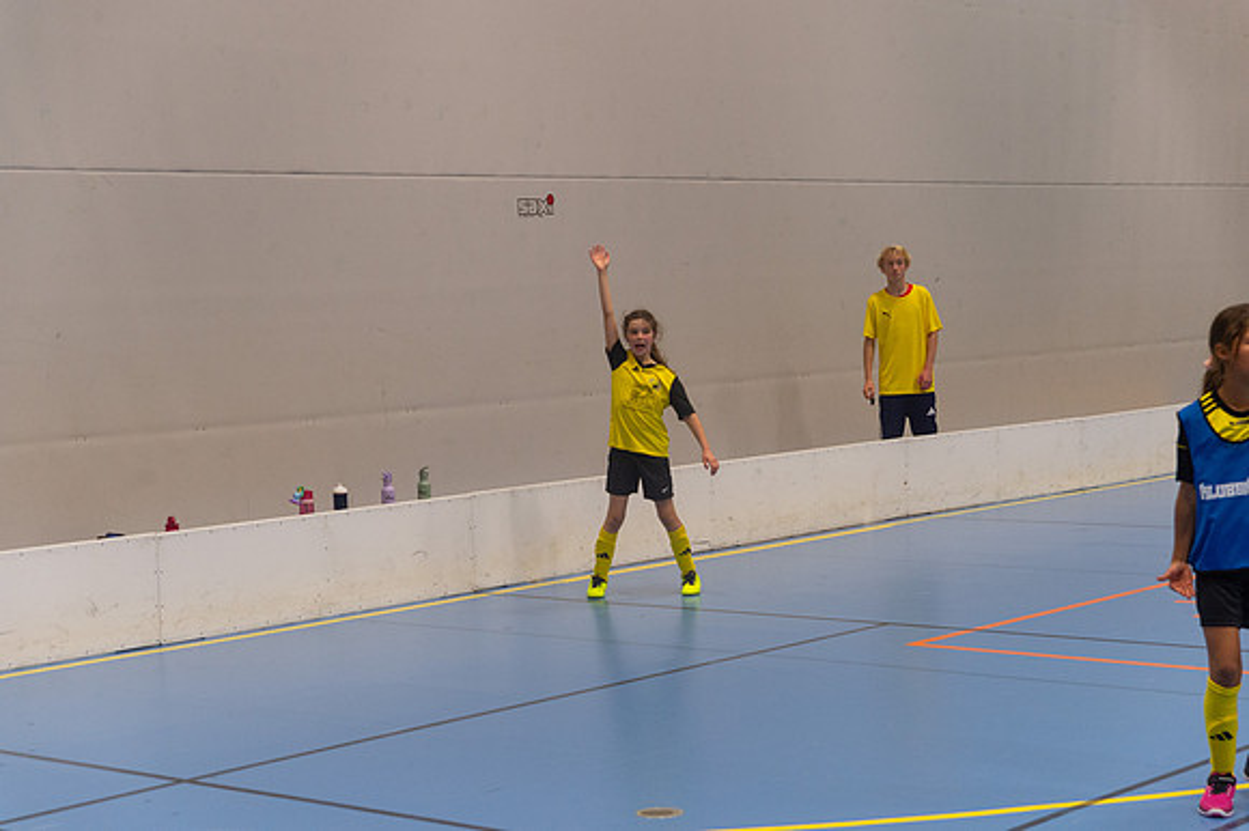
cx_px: 624
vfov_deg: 19.4
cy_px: 416
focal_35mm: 70
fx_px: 2427
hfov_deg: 28.9
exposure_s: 1/400
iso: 2200
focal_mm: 70
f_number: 3.5
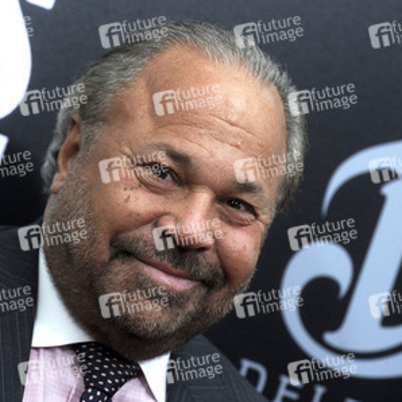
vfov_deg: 8.8
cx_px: 151
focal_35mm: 199
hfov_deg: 8.8
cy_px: 201
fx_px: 2615
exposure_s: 1/400
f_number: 7.1
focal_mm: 155
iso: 1600
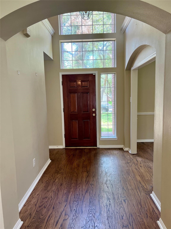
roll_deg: +1.4
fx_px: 171
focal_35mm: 26
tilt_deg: -7.7
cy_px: 114
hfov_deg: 53.1
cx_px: 86
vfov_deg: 67.3
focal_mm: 5.7
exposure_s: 1/120
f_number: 1.5
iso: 100
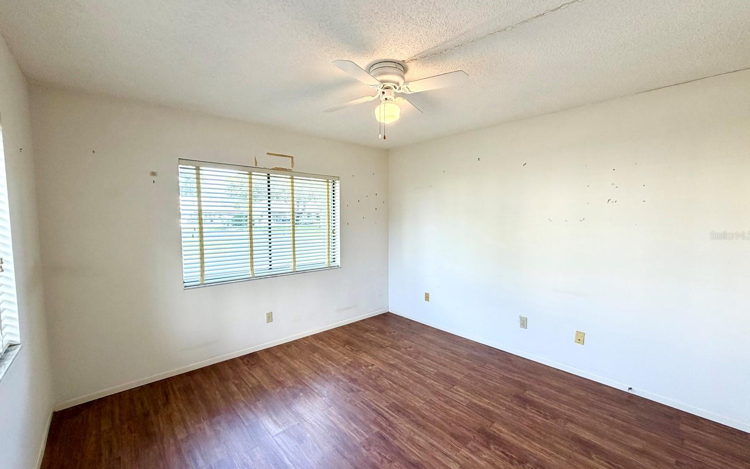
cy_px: 235
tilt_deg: -4.1
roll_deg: -0.1
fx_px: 307
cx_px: 376
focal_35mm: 15
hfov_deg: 101.5
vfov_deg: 74.8
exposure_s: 1/120
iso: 125
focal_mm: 2.22
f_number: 2.2
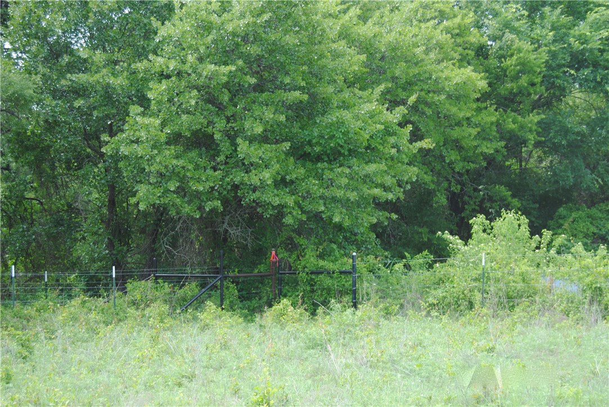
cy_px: 204
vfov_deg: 21.6
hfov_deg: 31.9
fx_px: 1067
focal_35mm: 63
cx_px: 304
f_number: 5.6
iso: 110
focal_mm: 42
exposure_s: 1/125
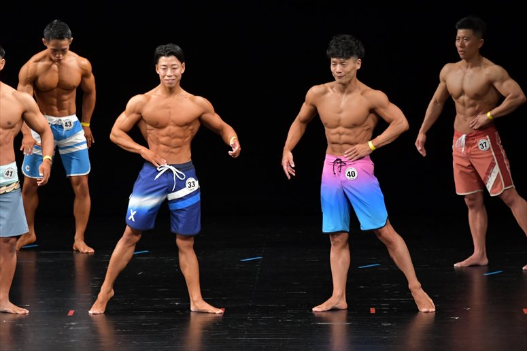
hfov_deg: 7.6
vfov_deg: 5.1
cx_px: 264
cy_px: 176
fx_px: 3951
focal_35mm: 270
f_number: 5.6
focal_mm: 180
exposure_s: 1/400
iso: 3200
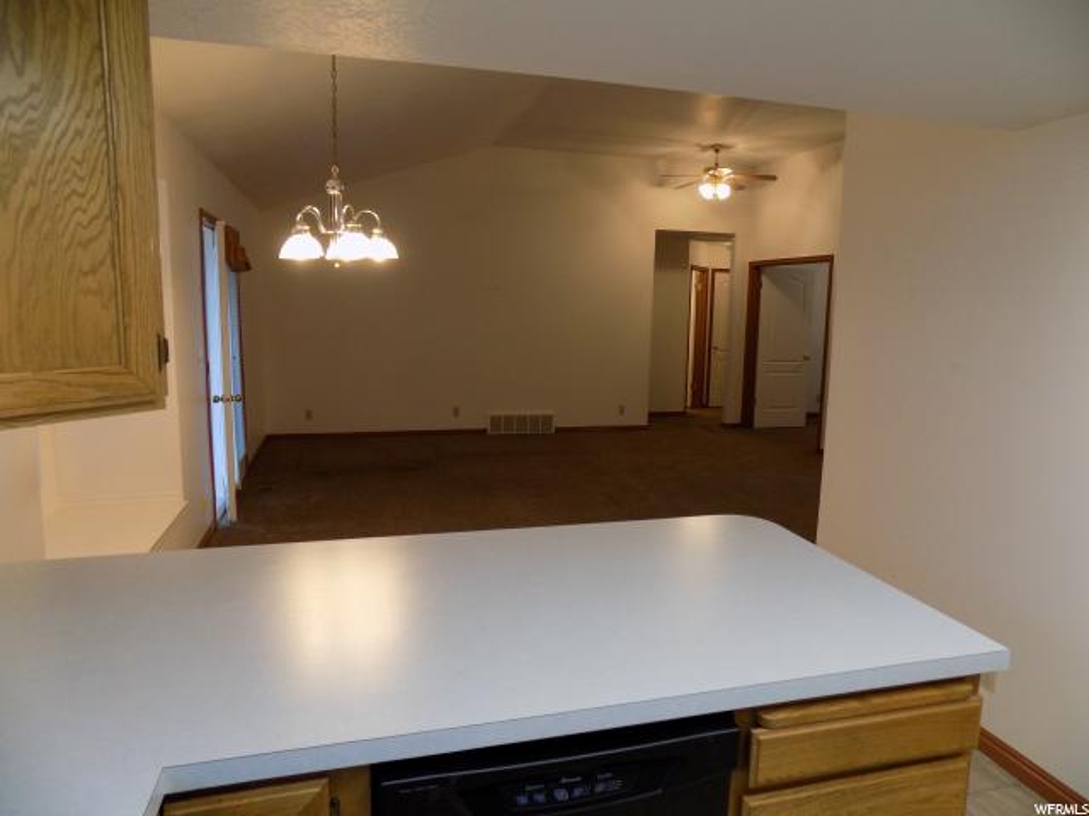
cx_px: 544
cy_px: 408
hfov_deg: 73.9
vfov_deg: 58.9
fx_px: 724
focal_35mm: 23
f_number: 3.1
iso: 125
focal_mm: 4
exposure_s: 1/30
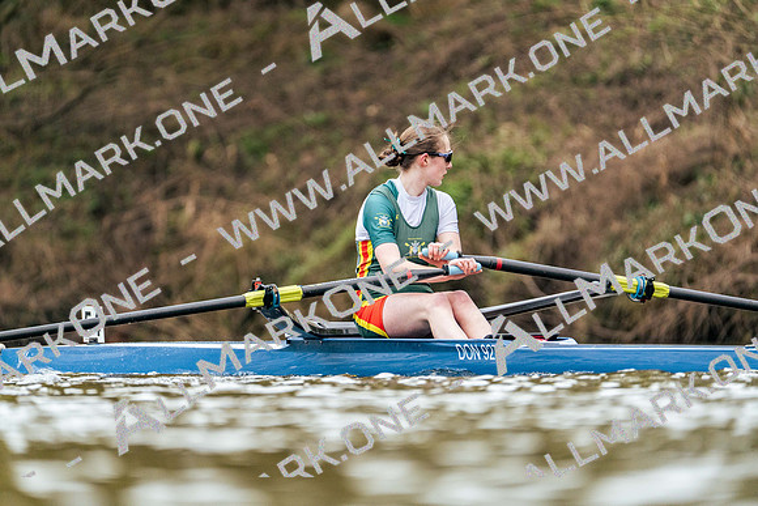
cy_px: 253
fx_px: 12636
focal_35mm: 600
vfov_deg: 2.3
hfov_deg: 3.4
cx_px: 379
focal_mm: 600
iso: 2500
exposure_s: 1/2000
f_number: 6.3
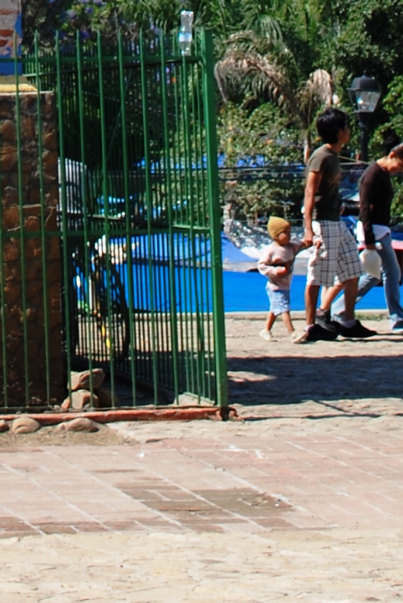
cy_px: -494
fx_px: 2730
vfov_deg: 11.6
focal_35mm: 163
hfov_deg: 8.2
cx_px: -317
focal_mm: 24
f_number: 7.1
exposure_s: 1/200
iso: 100
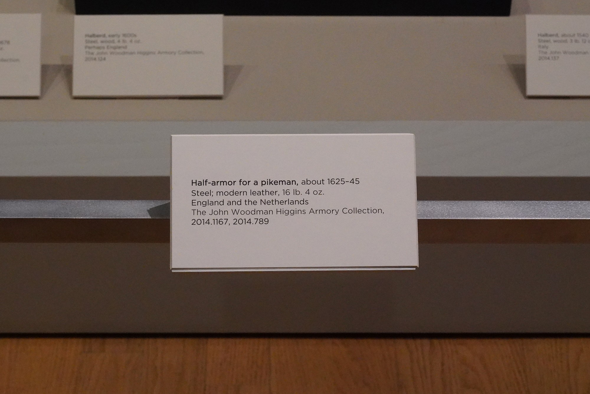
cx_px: 295
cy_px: 197
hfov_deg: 33.4
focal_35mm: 60
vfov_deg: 22.6
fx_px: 983
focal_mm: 60
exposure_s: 1/80
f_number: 13
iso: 10000
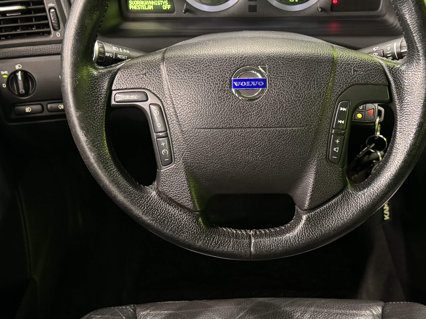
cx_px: 244
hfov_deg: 37.4
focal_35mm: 51
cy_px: 151
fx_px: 628
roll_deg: +0.2
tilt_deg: -34.8
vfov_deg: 28.6
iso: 800
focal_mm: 6.76
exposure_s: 1/33
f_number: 1.78
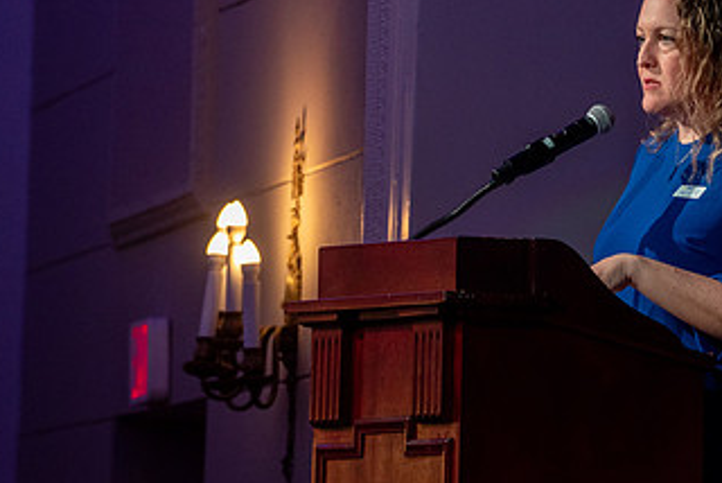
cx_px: 620
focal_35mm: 362
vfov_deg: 3.8
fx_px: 7267
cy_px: 76
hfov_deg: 5.7
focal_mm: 200
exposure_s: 1/200
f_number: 4
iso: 2000
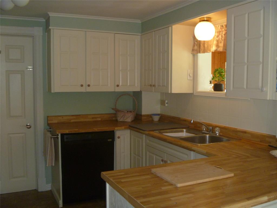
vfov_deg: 40.7
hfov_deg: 52.6
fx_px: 280
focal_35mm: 35
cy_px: 104
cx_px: 138
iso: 250
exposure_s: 1/30
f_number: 3.5
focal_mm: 6.3
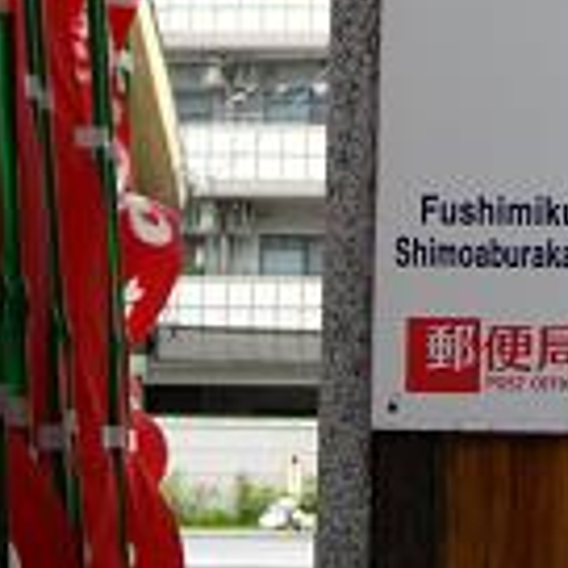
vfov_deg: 13.5
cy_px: -115
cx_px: 568
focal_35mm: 126
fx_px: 2339
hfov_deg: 13.6
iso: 100
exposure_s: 1/160
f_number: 3.6
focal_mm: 8.8
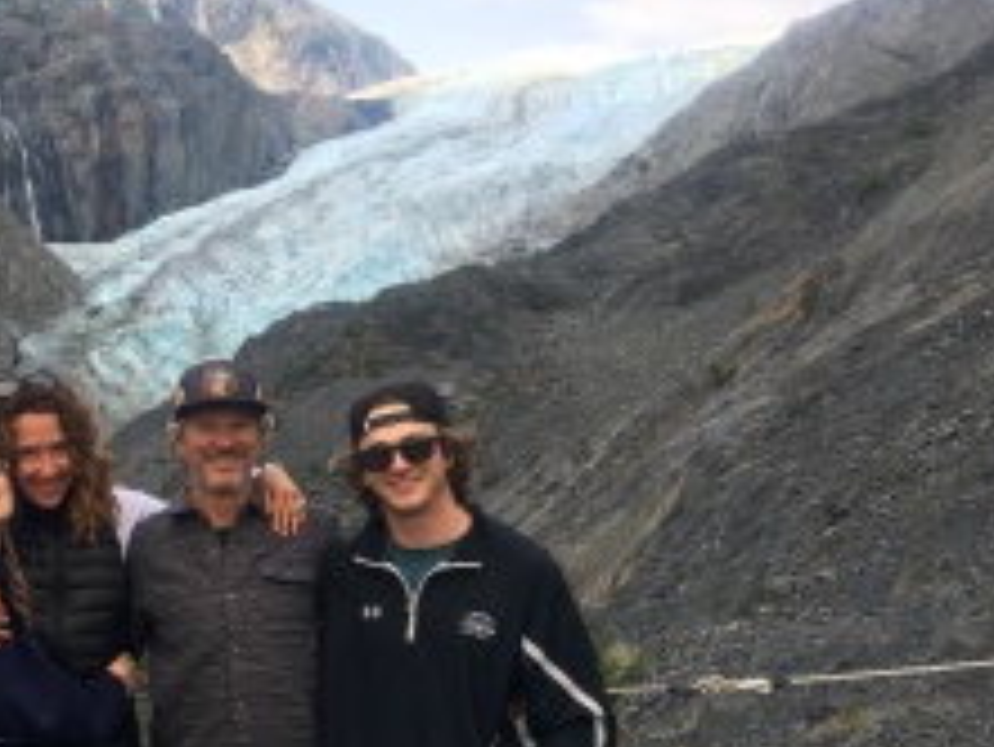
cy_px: 590
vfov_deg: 29.6
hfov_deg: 38.3
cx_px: 216
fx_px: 1379
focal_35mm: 48
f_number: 2.2
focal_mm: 4.15
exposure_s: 1/331
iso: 25
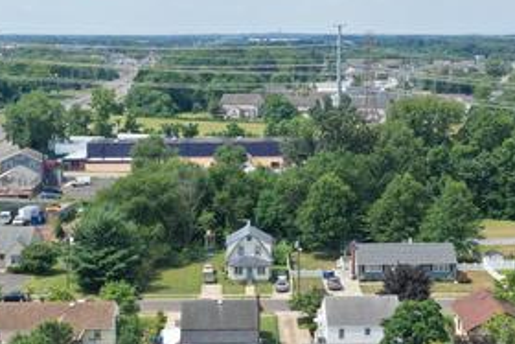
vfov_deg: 17.9
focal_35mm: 75
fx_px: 1073
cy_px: 318
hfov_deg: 27.0
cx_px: 280
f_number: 5.6
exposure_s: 1/400
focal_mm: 10.26
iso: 100
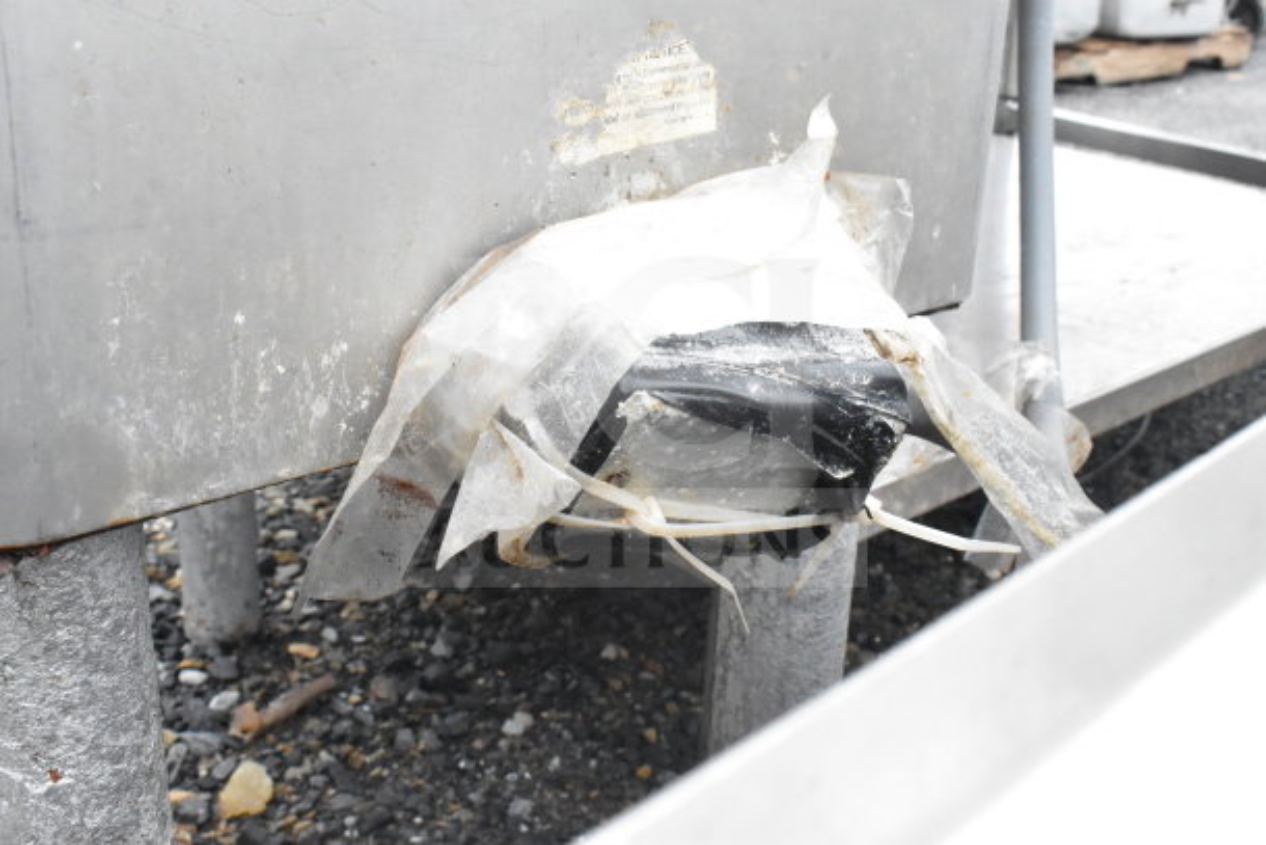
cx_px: 633
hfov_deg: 45.0
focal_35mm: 44
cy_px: 422
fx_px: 1530
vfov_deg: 30.9
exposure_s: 1/640
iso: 6400
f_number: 14
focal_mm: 29
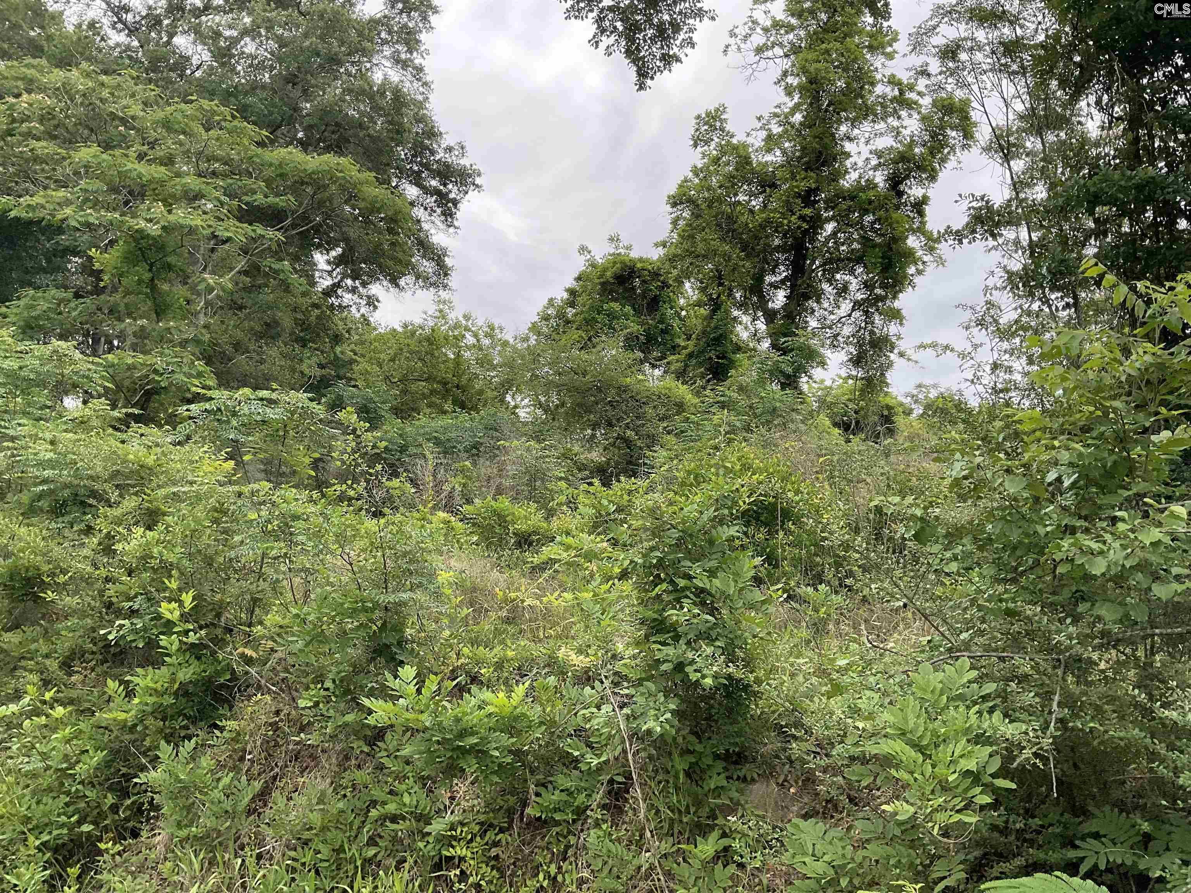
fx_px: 998
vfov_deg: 48.2
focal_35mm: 29
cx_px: 596
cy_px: 446
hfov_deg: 61.7
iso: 16
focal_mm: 3
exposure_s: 1/551
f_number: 1.8
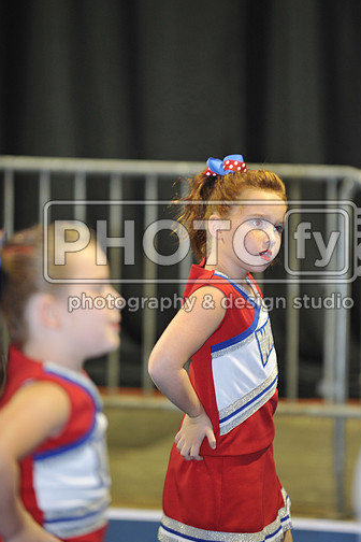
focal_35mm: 230
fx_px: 3459
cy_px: 251
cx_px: 206
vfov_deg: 9.0
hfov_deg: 6.0
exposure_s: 1/60
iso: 1600
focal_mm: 200
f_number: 2.8
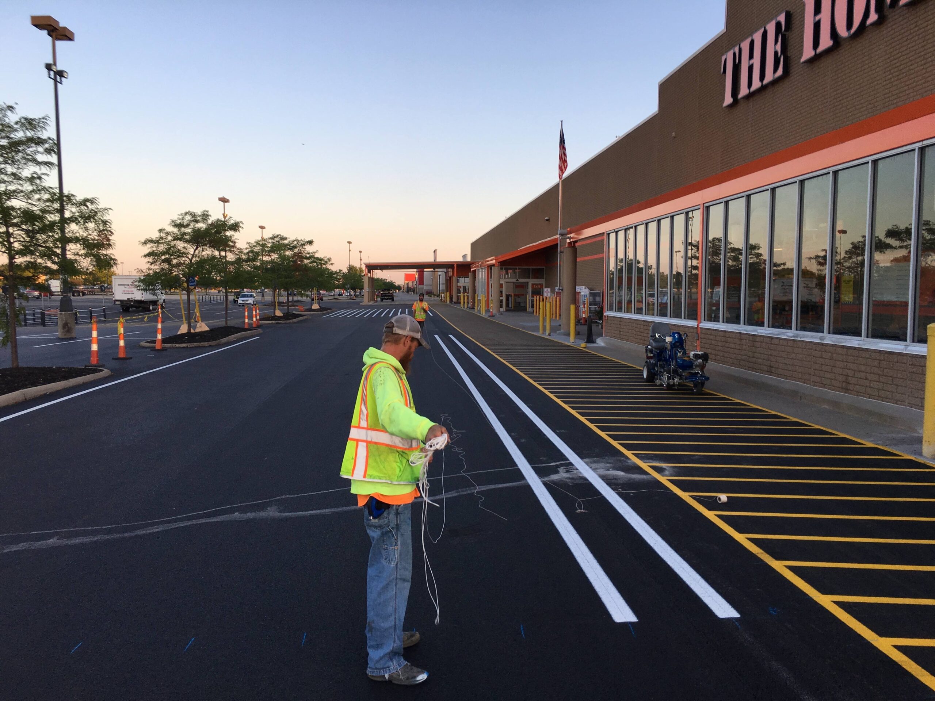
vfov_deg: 48.2
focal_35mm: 29
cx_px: 468
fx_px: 783
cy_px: 350
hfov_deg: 61.7
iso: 25
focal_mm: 4.15
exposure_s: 1/221
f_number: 2.2
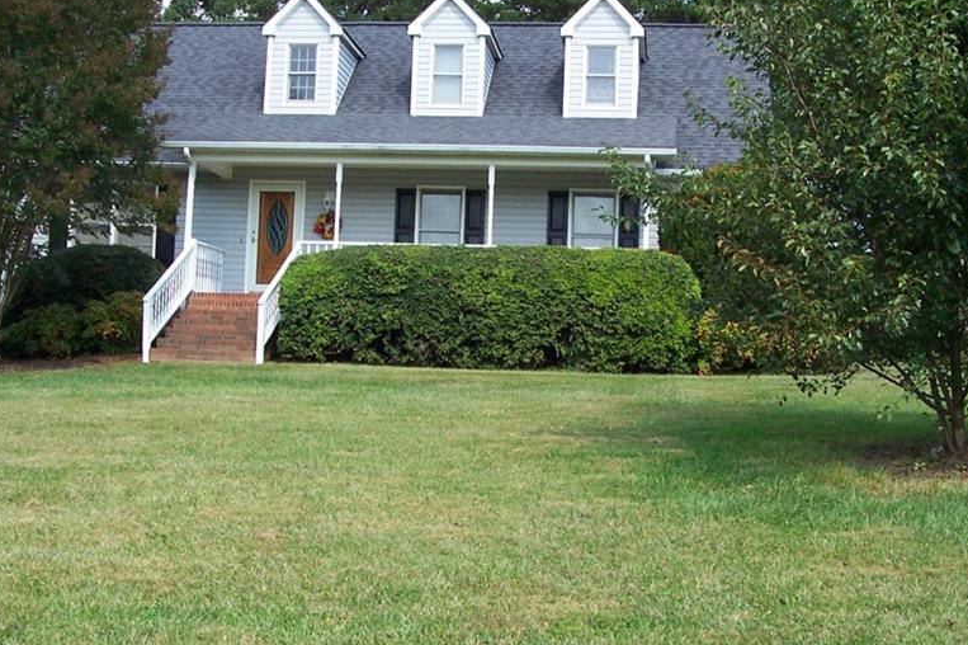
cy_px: 306
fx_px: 1371
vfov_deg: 26.5
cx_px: 520
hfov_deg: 38.9
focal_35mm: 51
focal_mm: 8
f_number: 4.8
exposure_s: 1/250
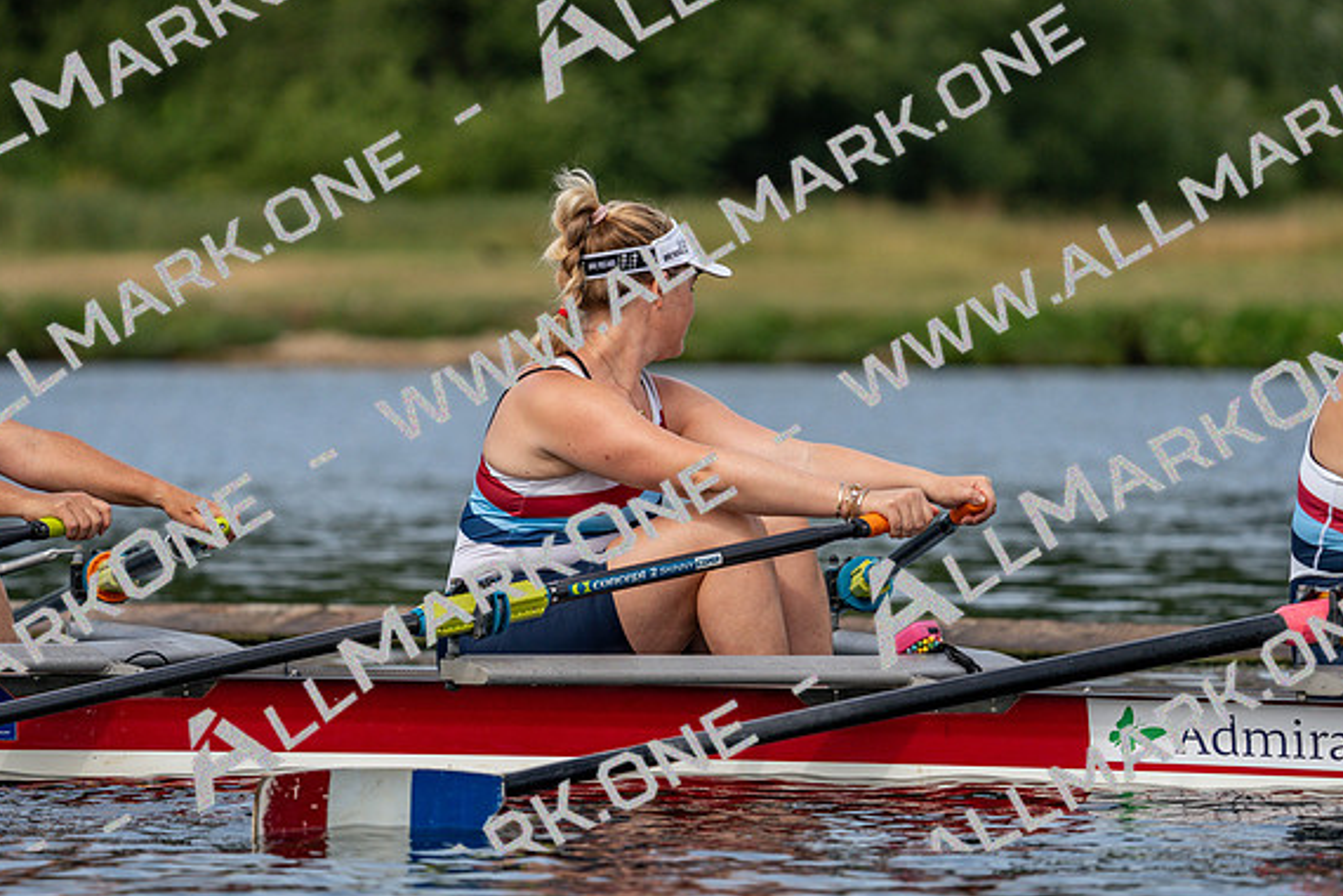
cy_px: 447
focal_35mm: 341
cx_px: 667
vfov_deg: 4.0
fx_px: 12720
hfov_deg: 6.0
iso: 400
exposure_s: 1/1600
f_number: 6.3
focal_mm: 335
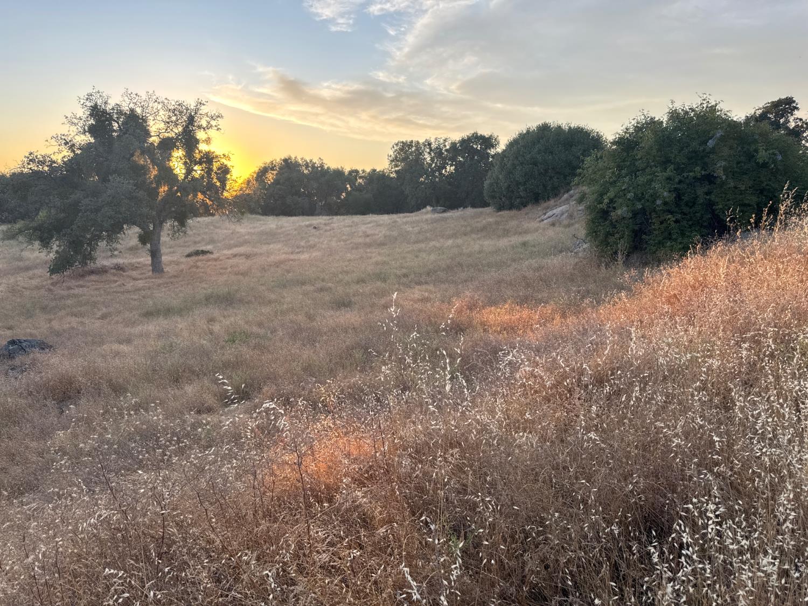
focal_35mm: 24
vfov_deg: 56.8
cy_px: 303
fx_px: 560
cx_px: 404
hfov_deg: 71.6
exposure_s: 1/499
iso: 80
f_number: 1.78
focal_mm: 6.76
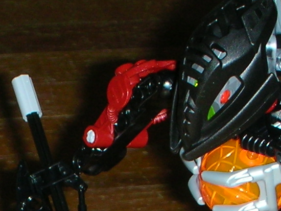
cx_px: -23
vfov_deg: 5.5
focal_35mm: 260
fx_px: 2111
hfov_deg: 7.6
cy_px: 485
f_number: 3.7
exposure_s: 1/60.1
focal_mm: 8.8
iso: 50
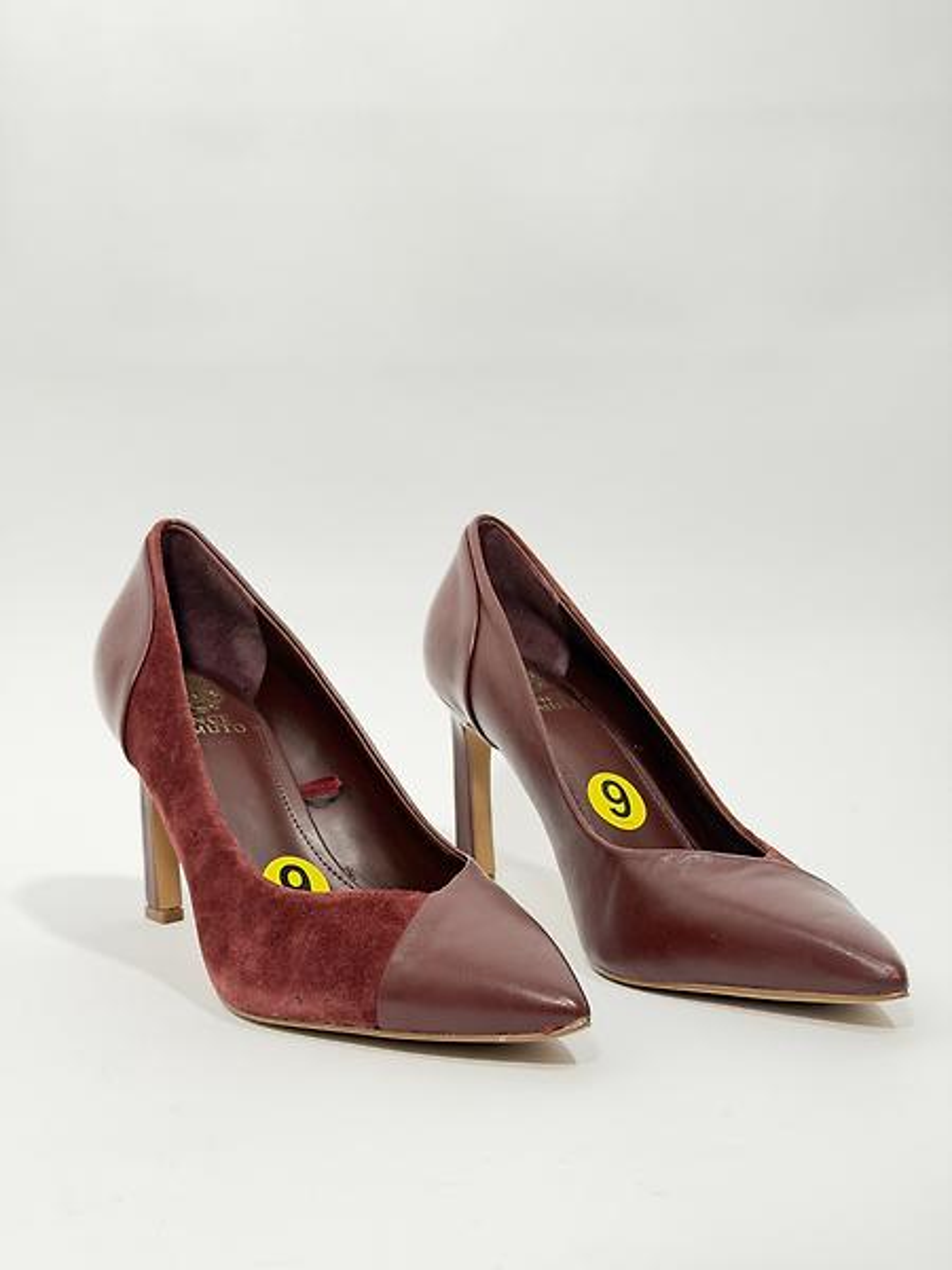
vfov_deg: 39.7
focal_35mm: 48
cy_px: 635
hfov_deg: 30.3
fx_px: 1760
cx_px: 476
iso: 160
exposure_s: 1/60
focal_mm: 6.76
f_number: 1.78
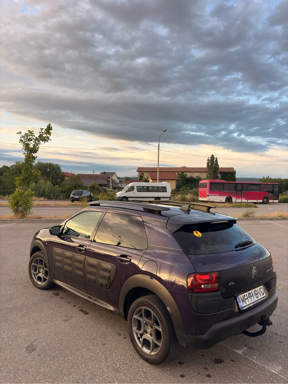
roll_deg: -0.9
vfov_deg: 67.3
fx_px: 289
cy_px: 192
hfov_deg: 53.0
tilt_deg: -0.9
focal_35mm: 26
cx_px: 144
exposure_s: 1/281
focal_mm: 5.96
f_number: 1.6
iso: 32
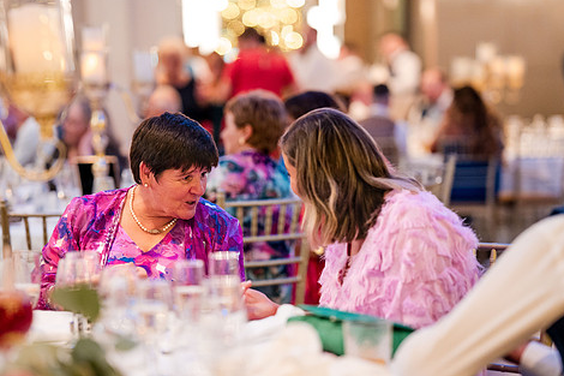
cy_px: 206
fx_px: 1644
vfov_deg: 13.0
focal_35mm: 105
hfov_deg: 19.5
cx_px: 271
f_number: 1.6
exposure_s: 1/250
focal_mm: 85
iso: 3200
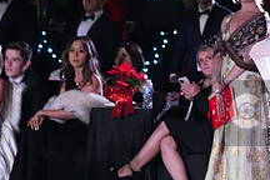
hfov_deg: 6.9
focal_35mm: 296
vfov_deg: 4.6
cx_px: 355
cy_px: 113
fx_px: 2220
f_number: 5.6
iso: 10000
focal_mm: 110
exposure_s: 1/400
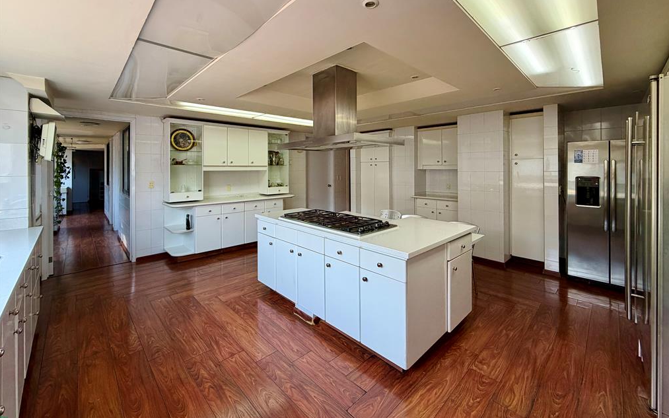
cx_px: 335
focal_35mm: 15
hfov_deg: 101.5
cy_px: 167
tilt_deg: -0.1
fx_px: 273
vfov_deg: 74.0
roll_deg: +0.6
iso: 64
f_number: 2.2
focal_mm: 2.22
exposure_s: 1/120
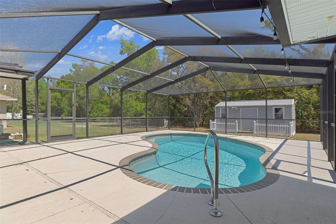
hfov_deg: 90.0
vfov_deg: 67.4
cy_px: 112
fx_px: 168
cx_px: 168
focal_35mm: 18
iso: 320
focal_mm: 12
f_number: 8
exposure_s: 1/350
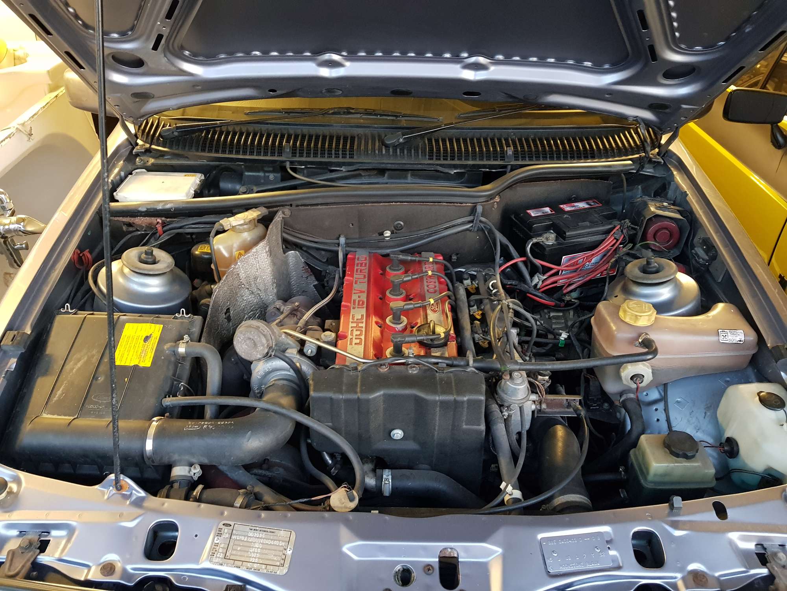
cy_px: 296
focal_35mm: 26
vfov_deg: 53.1
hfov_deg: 67.3
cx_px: 394
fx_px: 591
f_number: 1.7
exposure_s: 1/10
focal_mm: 4.2
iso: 320
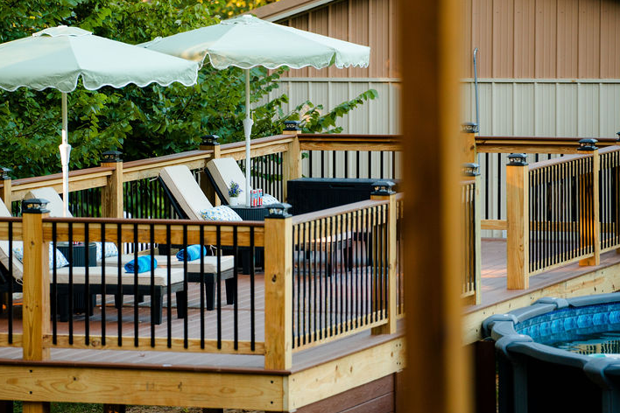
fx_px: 3737
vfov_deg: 6.3
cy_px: 165
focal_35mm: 217
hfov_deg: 9.5
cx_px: 173
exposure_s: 1/640
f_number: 2.8
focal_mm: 150
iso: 400
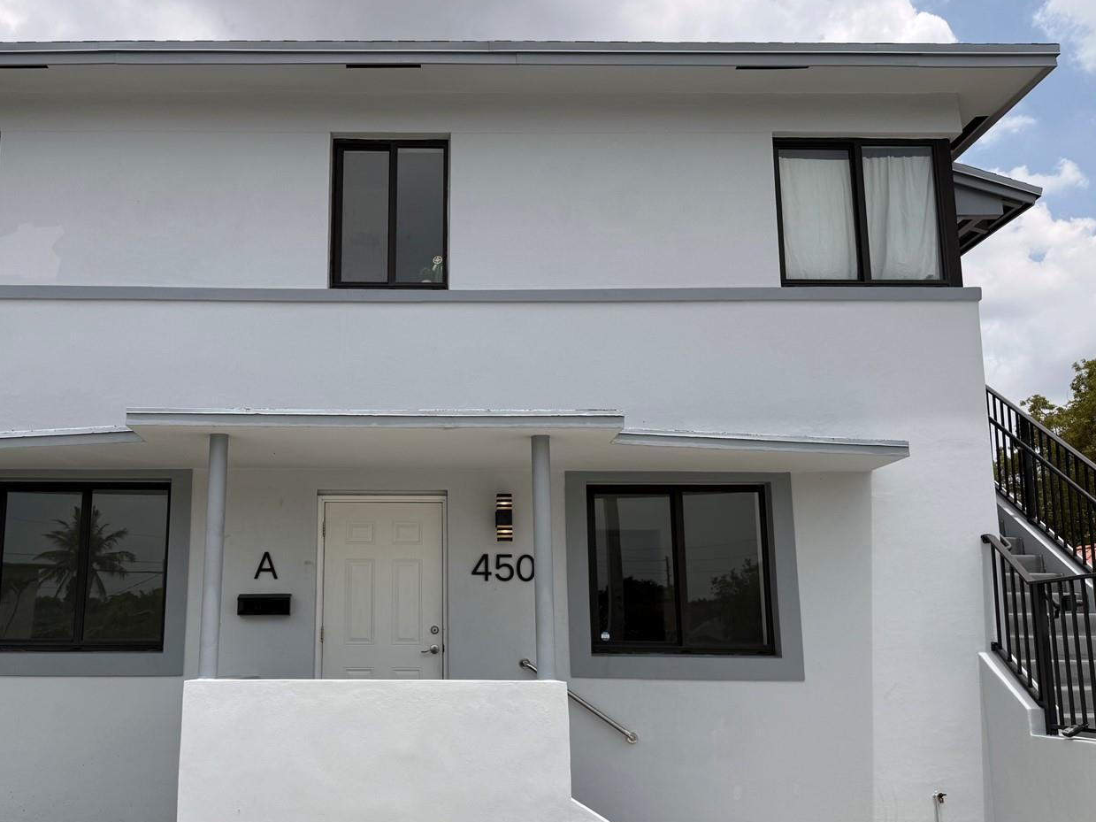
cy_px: 481
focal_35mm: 31
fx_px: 981
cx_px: 410
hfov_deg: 57.6
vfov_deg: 45.3
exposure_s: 1/6711
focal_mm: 6.76
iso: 80
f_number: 1.78
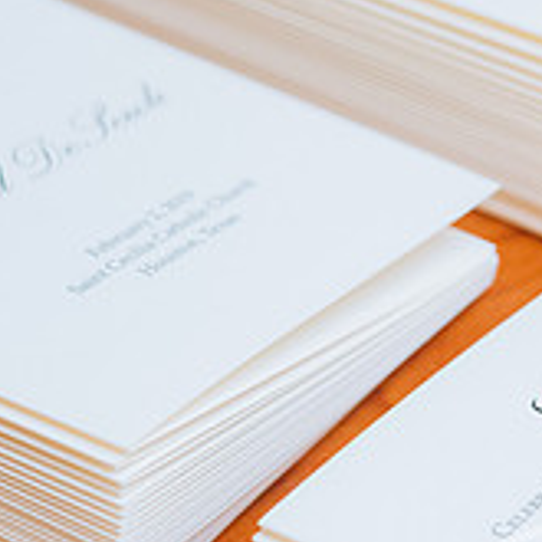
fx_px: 2639
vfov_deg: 11.7
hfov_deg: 11.3
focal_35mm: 149
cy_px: 258
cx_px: 805
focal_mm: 50
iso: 1600
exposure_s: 1/100
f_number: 3.5
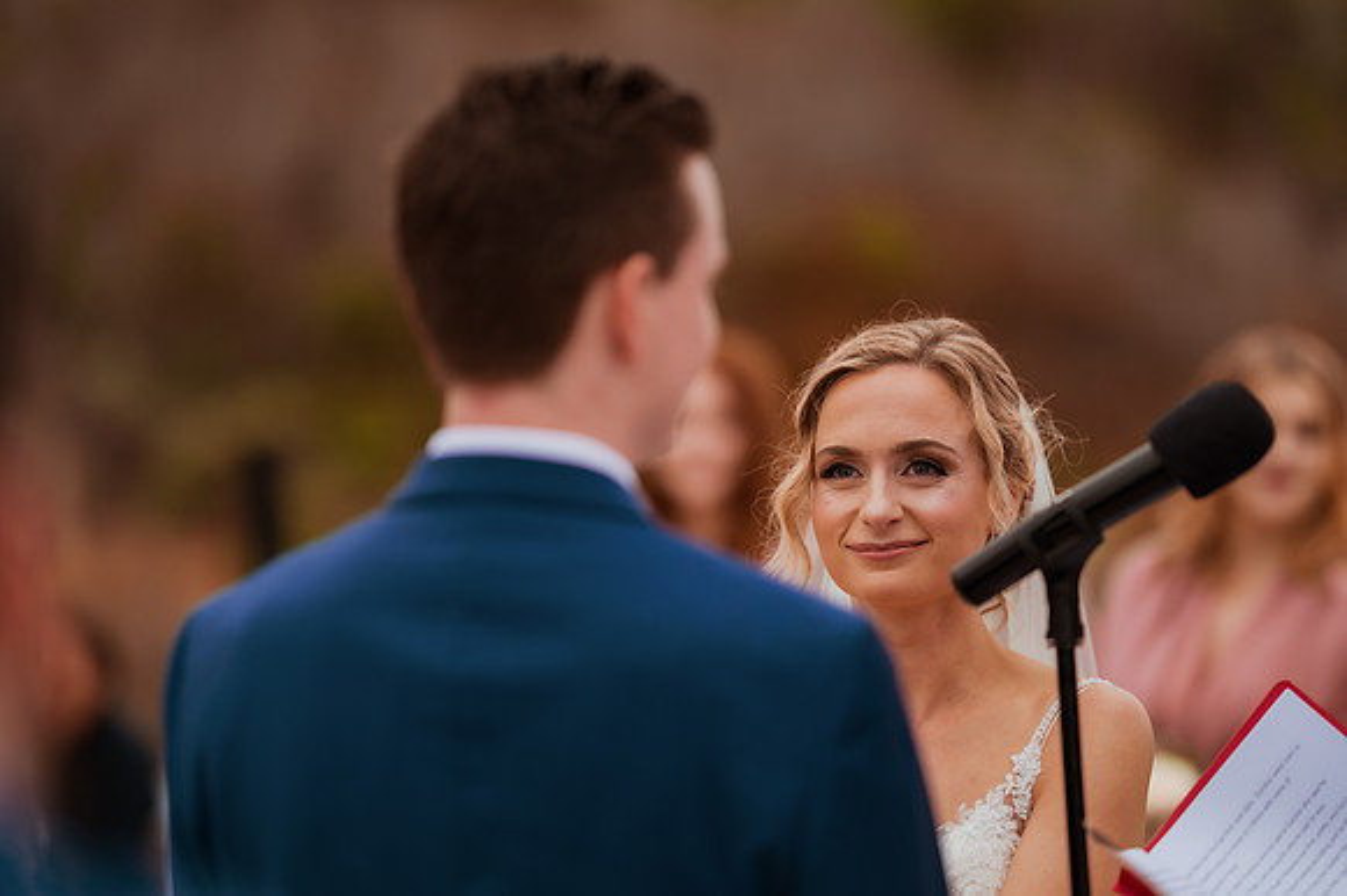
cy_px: 448
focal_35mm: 135
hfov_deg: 15.2
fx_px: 5048
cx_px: 674
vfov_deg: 10.1
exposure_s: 1/2500
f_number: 1.8
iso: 500
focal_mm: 135
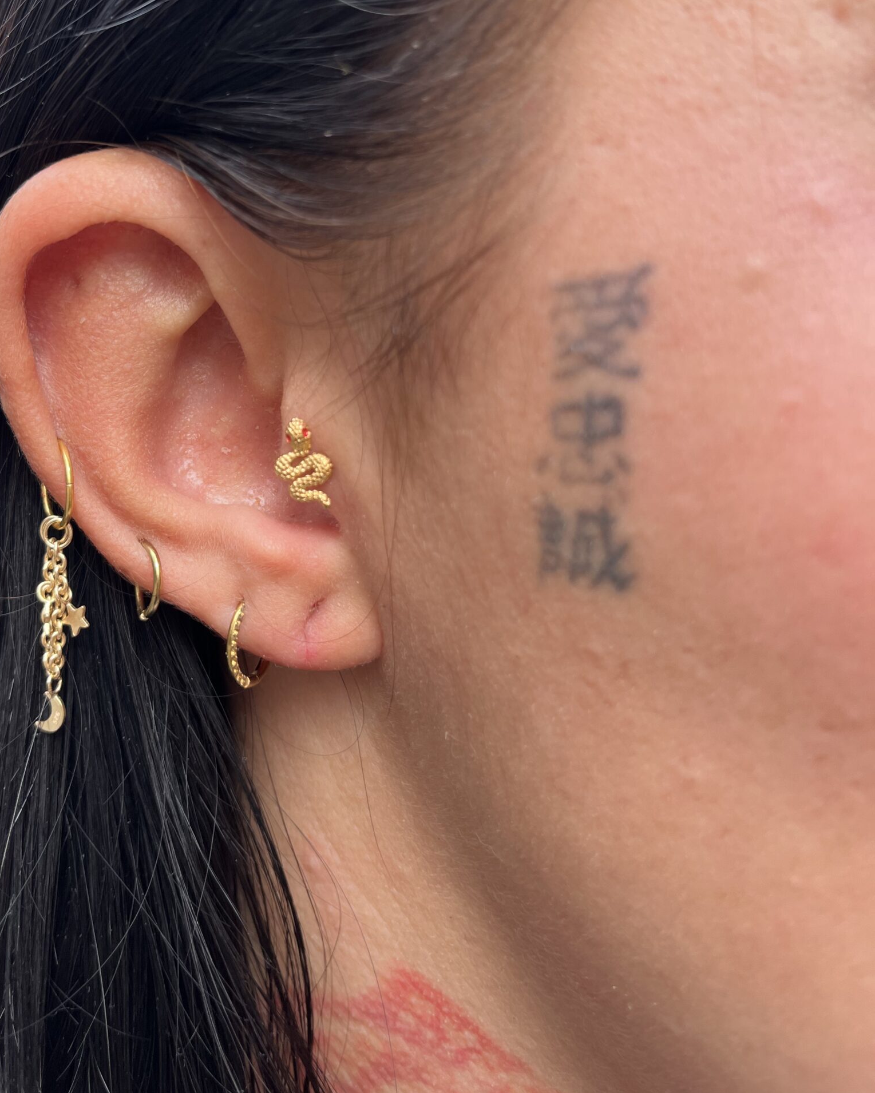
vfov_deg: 51.9
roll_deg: -1.0
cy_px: 366
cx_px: 326
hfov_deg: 43.0
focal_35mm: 34
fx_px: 1101
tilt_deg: -2.1
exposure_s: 1/100
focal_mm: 5.1
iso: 40
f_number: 1.6
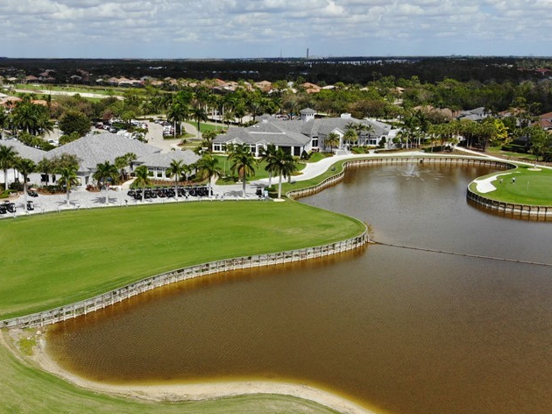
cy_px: 178
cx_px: 188
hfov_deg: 47.2
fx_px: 622
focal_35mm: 39
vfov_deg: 36.7
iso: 100
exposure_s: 1/269
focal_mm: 4.5
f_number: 2.8
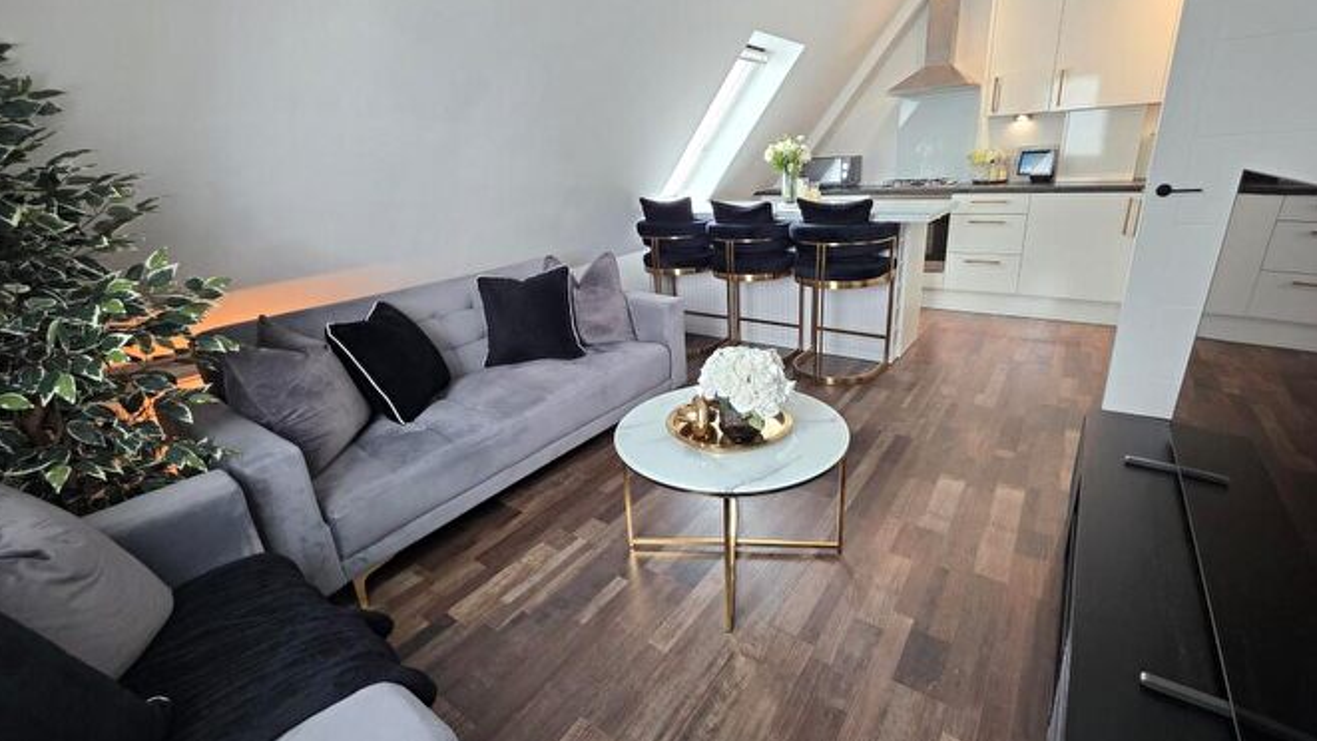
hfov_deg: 102.9
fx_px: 524
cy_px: 354
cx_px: 683
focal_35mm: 15
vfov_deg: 70.5
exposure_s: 1/50
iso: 320
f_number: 1.9
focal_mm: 2.2
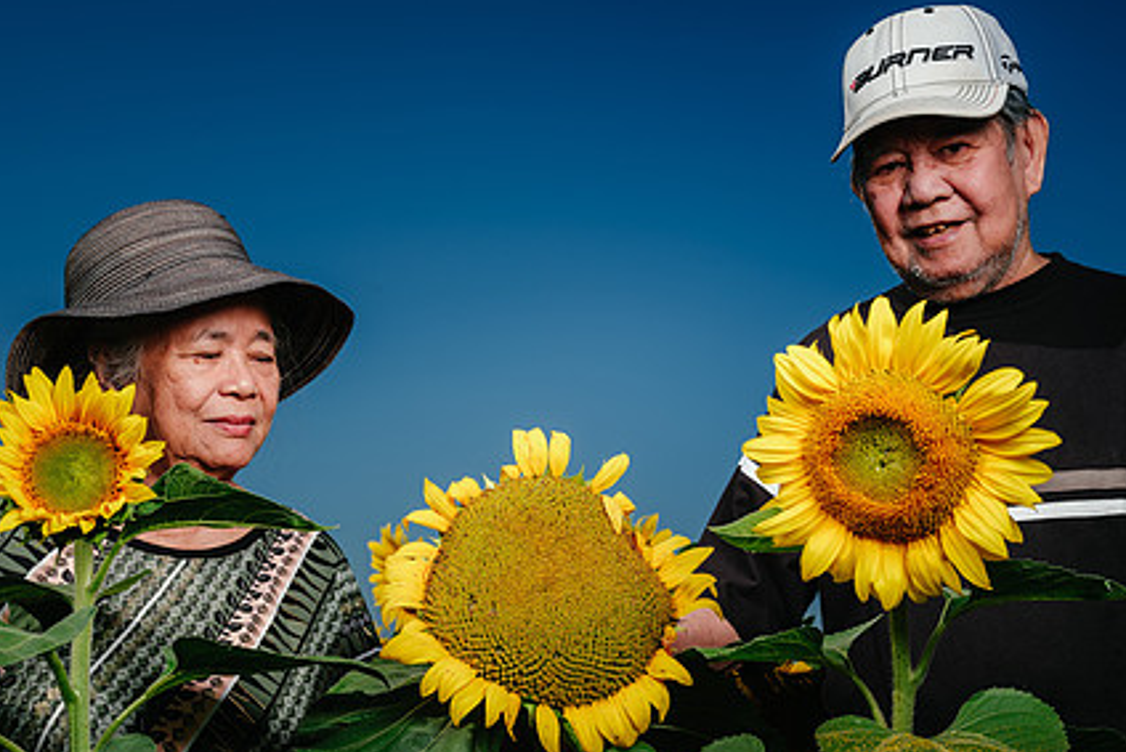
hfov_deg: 41.9
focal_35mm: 47
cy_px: 434
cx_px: 536
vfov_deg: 28.6
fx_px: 1470
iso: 50
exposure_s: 1/125
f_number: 7.1
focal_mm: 41.1
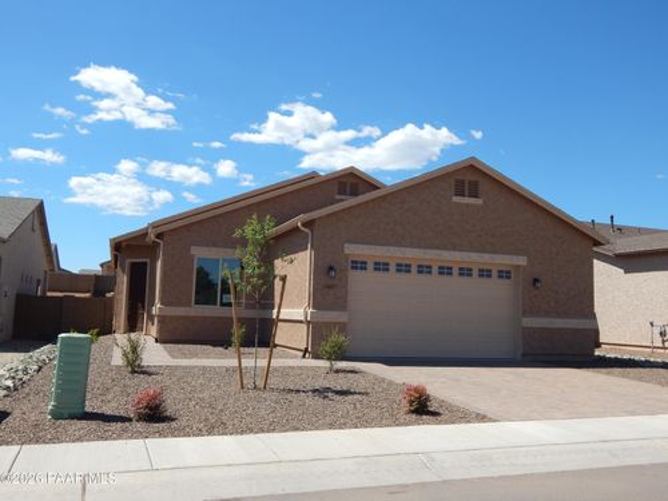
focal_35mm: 31
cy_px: 250
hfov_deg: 58.4
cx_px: 334
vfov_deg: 45.4
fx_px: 598
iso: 125
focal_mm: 5.6
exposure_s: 1/500
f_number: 6.5
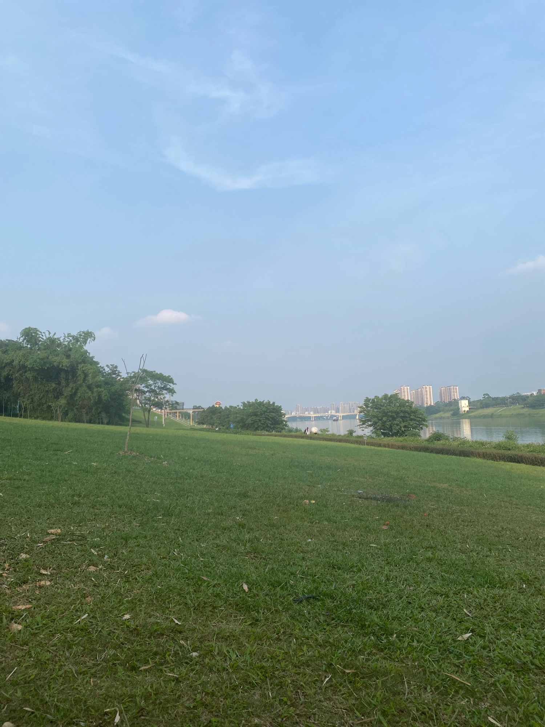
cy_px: 364
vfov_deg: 67.3
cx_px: 272
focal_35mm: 26
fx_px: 546
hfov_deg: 53.1
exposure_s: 1/1898
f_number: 1.8
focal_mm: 4.25
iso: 32
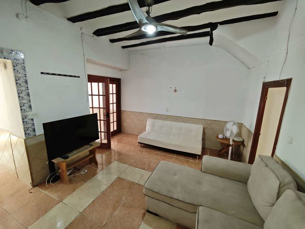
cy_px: 114
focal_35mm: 14
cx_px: 152
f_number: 2.2
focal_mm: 2.16
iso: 1250
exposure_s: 1/29.1
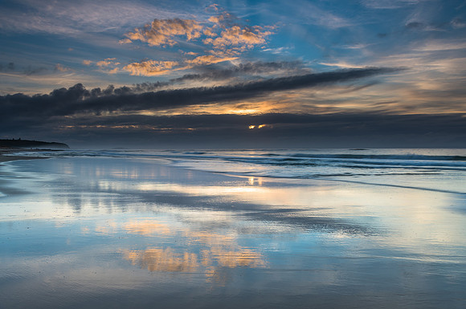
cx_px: 233
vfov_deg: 40.7
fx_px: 417
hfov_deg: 58.4
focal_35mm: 32
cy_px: 154
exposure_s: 1/1.25
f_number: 8
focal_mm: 32
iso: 31
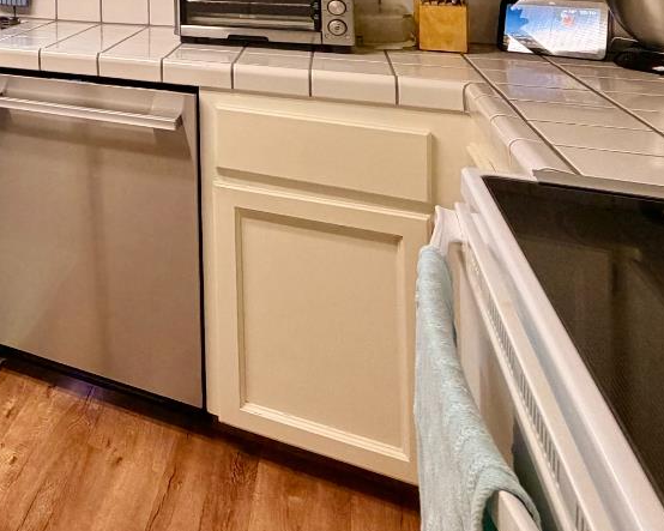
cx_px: -117
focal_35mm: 37
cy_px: -81
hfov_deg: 37.9
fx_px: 727
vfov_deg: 33.7
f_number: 2.2
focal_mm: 2.22
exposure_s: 1/120
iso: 250
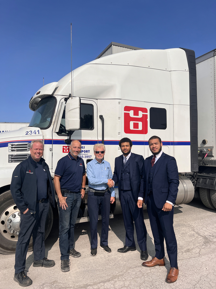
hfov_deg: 53.1
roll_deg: +1.6
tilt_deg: +1.6
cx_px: 108
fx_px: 216
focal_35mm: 26
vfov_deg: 67.3
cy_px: 144
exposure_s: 1/8696
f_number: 1.5
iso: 50
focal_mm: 5.7
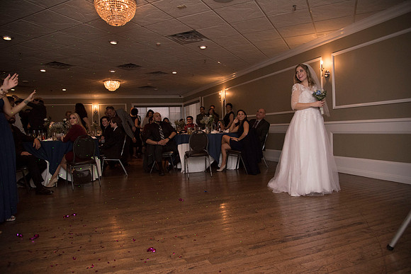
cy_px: 137
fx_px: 274
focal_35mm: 24
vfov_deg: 53.2
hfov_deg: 73.7
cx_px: 206
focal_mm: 24
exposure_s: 1/200
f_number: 4
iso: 2000
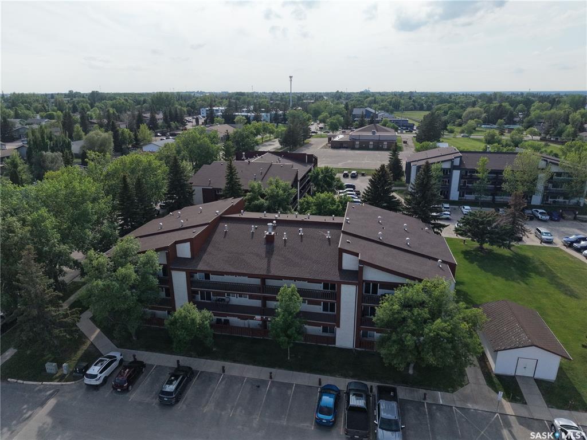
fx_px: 407
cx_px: 294
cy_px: 220
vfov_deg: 56.8
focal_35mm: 24
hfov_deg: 71.6
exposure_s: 1/5000
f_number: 1.8
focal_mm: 8.67
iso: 300
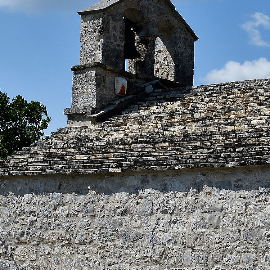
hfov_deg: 14.4
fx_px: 1032
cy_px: 204
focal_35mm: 117
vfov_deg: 14.8
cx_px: 335
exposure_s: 1/800
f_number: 11
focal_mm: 29
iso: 100
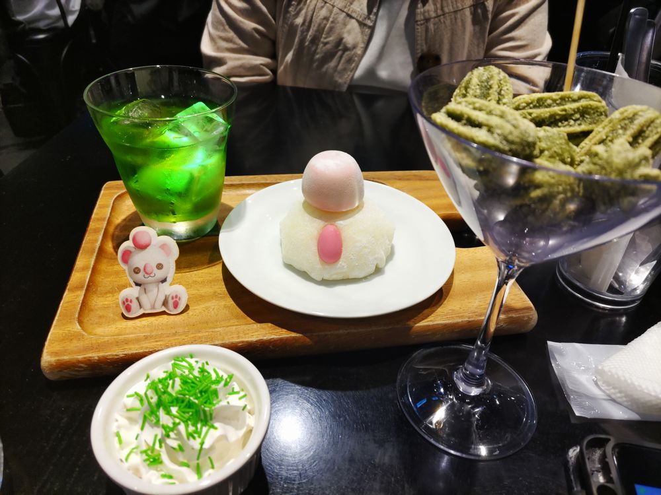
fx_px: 496
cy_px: 248
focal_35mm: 26
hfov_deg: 67.3
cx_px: 330
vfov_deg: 53.1
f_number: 1.79
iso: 198
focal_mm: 4.8
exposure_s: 1/50
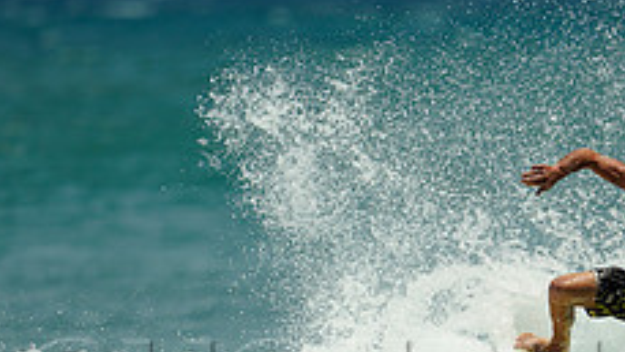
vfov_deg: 1.1
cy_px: 359
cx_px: 557
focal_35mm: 1060
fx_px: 17573
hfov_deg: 2.0
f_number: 2.8
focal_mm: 400
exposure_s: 1/1600
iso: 100
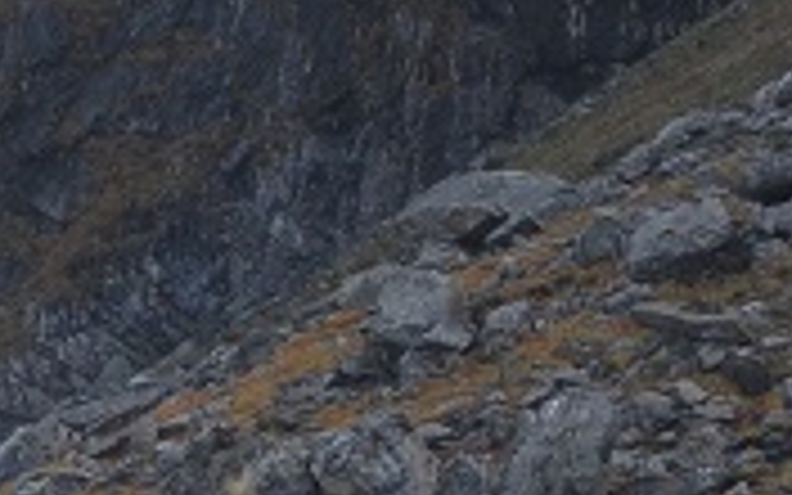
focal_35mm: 462
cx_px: -400
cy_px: 328
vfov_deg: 2.8
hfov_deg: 4.5
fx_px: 9968
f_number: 5.6
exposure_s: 1/500
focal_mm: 55
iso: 320
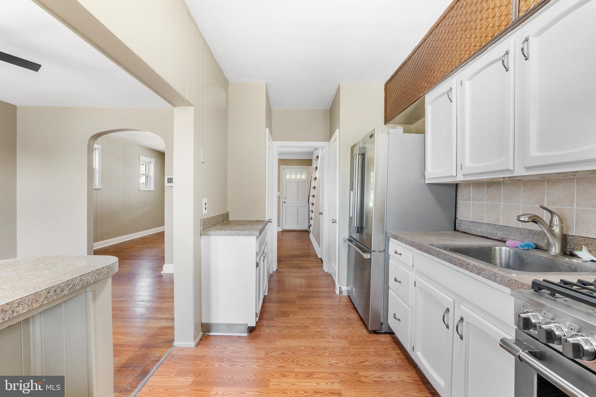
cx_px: 298
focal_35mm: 15
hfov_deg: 100.4
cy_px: 198
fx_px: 248
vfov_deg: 77.3
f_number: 8
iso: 2500
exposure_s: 1/30
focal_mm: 10
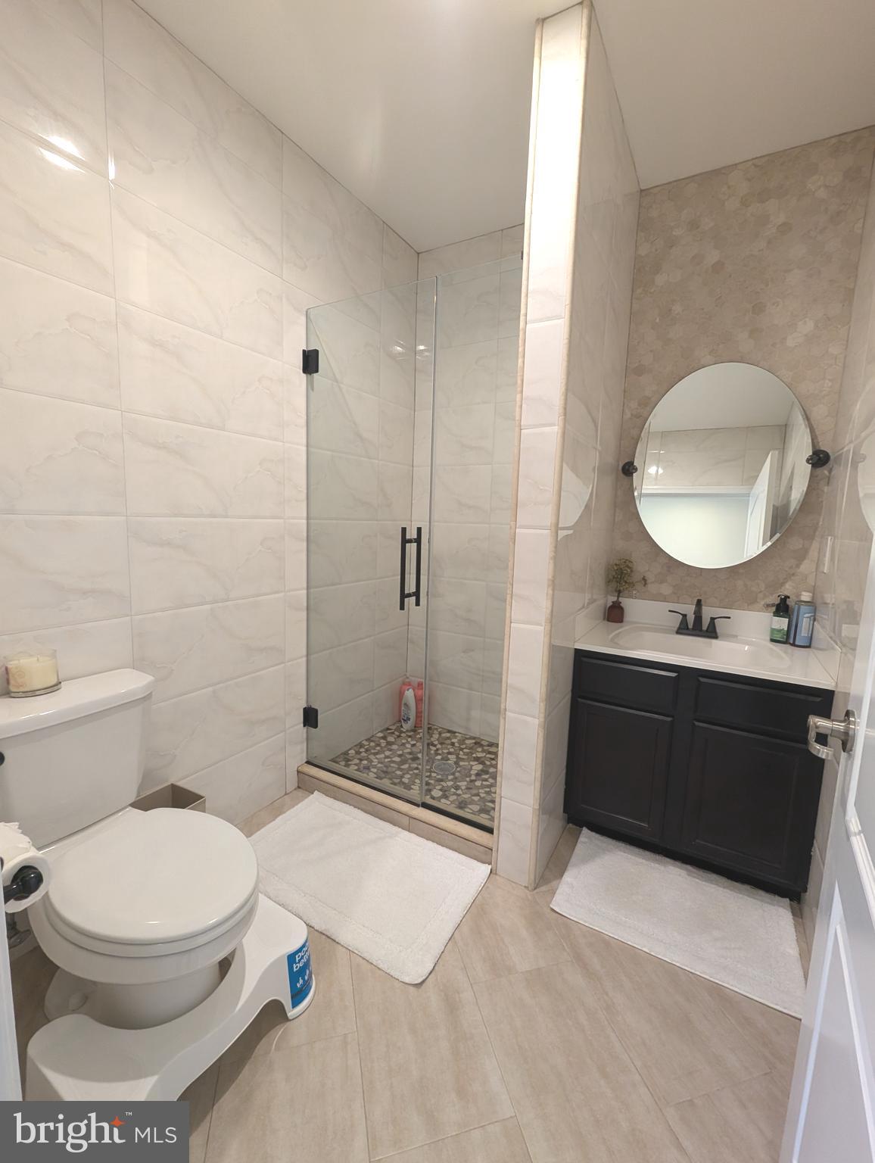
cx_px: 438
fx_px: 437
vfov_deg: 106.1
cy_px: 582
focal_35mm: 13
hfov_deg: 90.0
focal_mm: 1.95
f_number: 2.2
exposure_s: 1/24
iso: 132
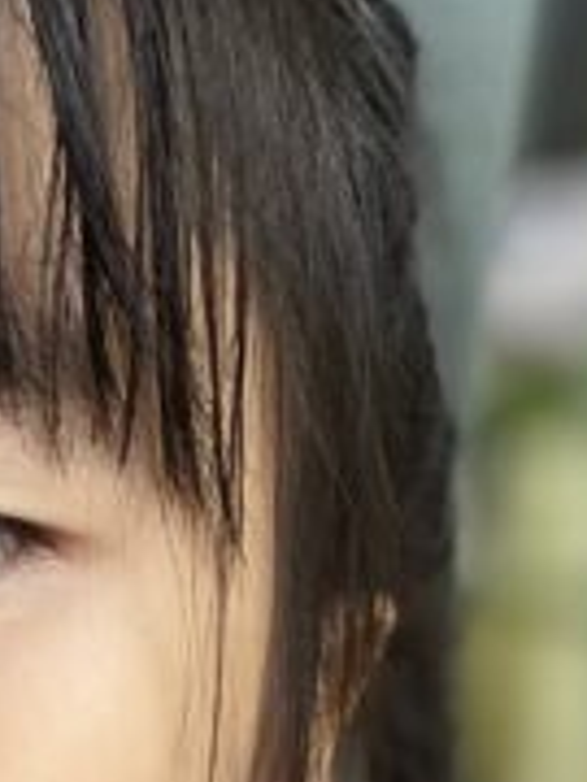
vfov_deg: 8.6
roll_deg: +0.6
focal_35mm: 193
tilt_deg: -38.5
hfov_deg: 7.5
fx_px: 4364
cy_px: 2287
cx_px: -378
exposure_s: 1/50
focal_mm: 4.25
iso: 64
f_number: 1.8
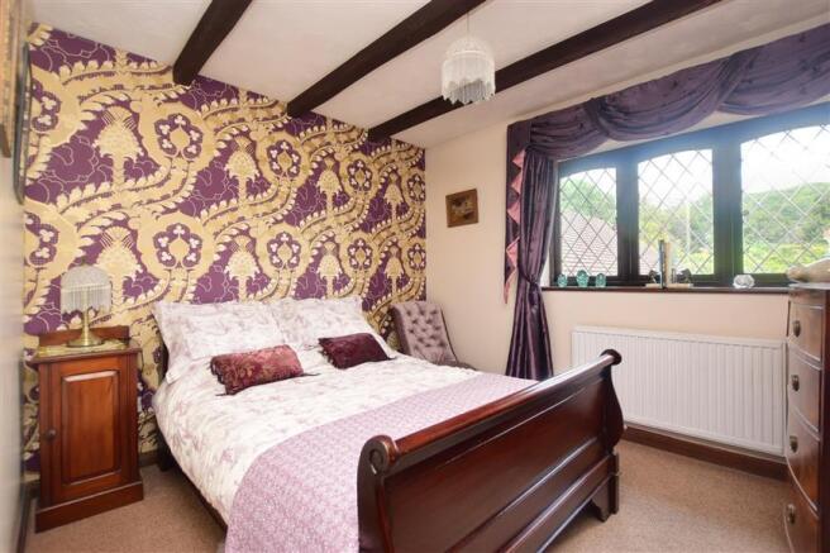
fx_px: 380
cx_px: 415
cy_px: 276
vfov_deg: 72.0
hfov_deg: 95.0
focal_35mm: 16
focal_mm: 11
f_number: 5.6
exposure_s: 1/125
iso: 200
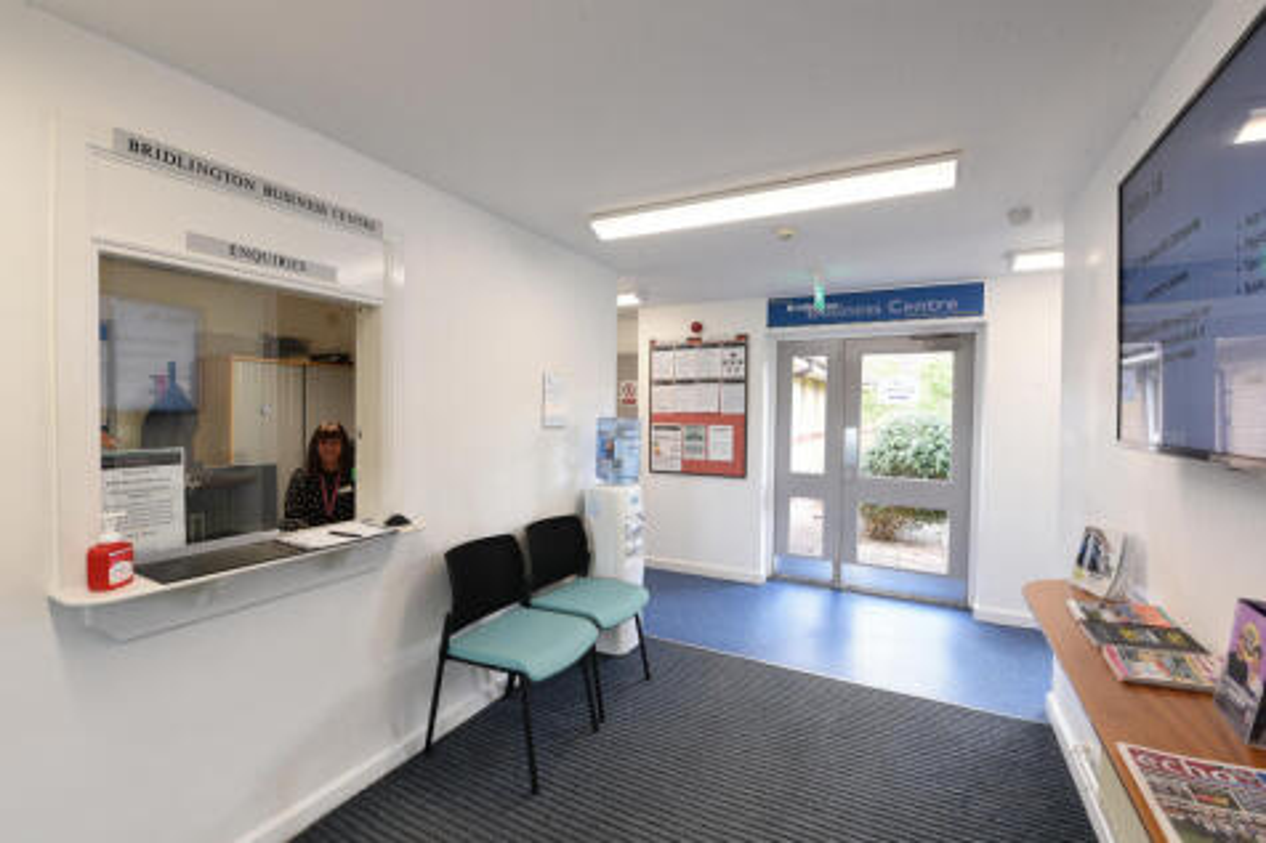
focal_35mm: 15
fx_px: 527
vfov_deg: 77.3
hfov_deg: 100.4
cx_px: 633
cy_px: 422
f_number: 11
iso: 400
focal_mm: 15
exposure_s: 1/8
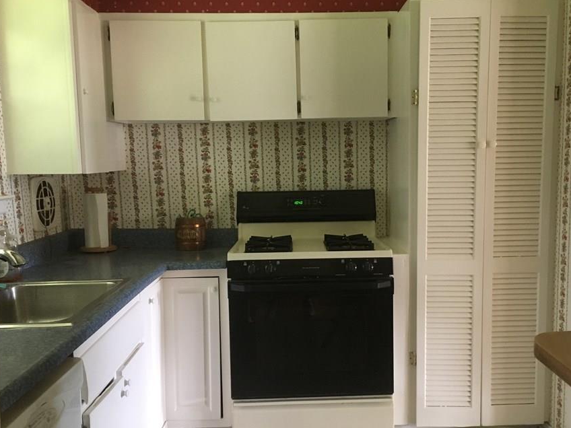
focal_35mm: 35
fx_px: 577
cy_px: 224
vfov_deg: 40.7
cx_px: 314
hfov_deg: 52.5
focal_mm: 4.15
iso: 200
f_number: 2.2
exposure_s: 1/20
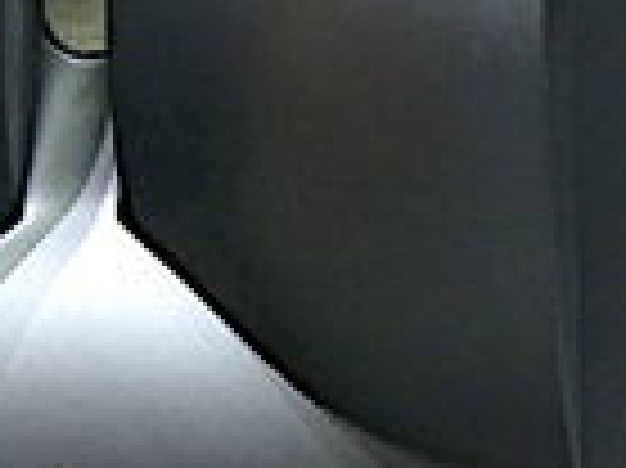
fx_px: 7625
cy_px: 824
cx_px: 1306
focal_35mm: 422
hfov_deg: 4.6
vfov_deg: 3.5
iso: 200
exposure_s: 1/2
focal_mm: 10.9
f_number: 4.3
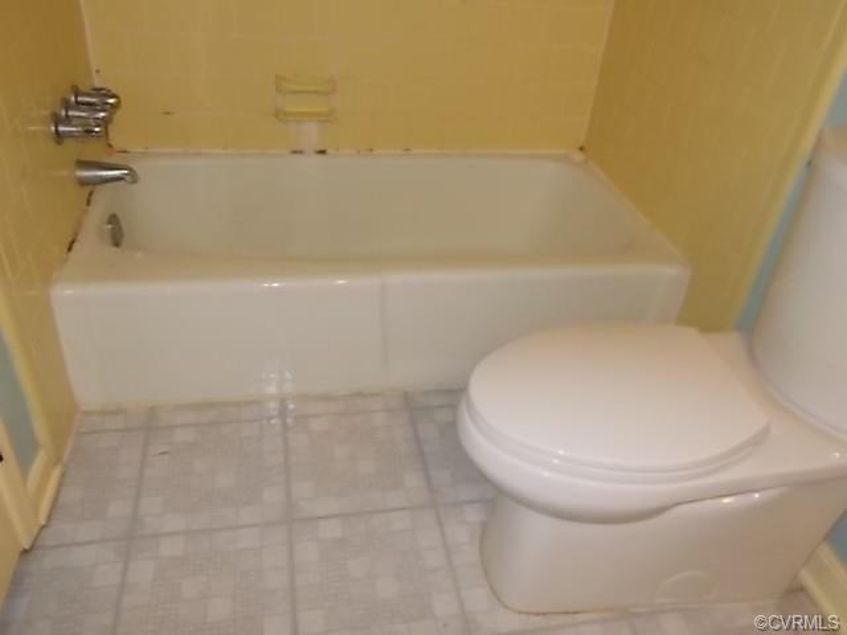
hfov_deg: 60.0
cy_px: 318
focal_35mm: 30
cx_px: 424
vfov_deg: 46.8
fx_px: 734
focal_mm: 5.3
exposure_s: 1/25
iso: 200
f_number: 3.4
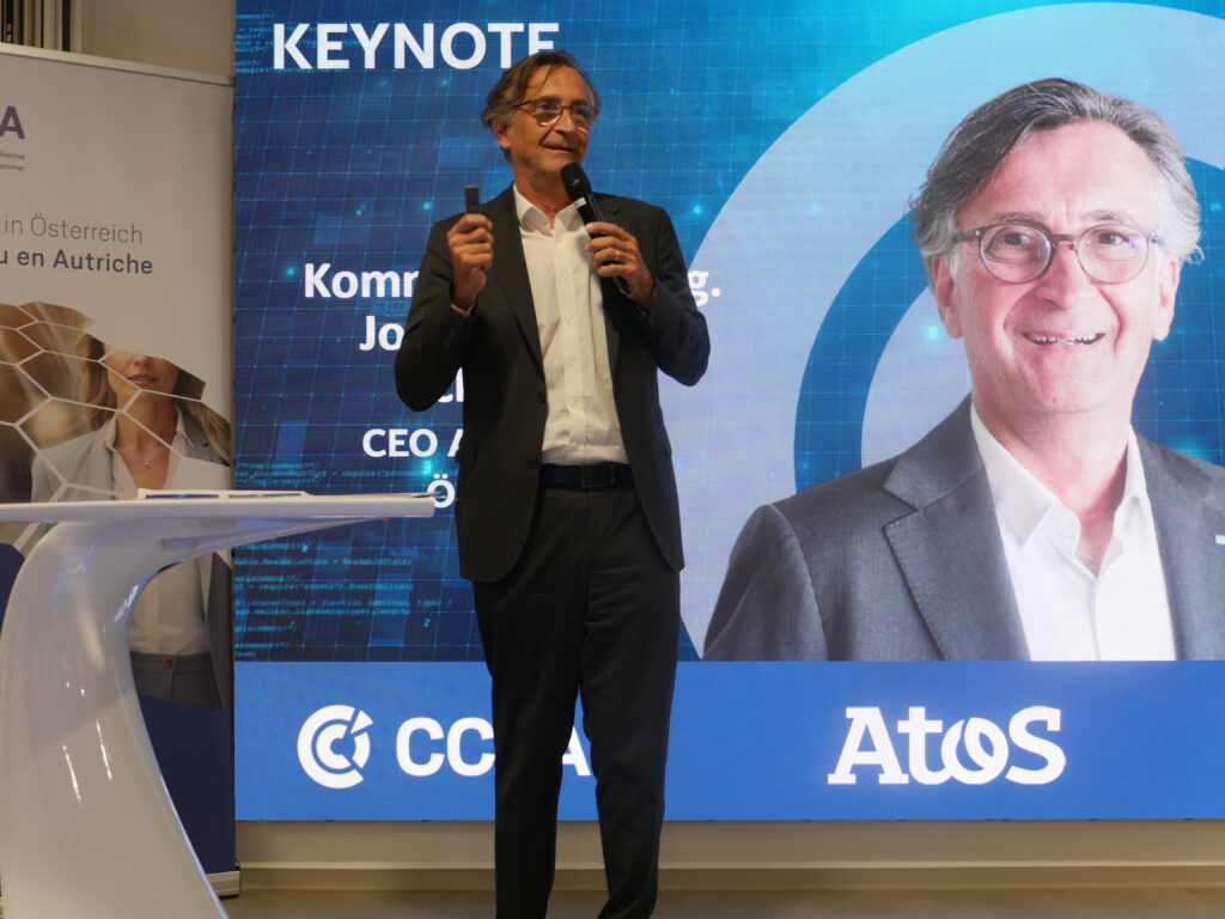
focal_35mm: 42
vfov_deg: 34.3
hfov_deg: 44.8
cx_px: 612
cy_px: 460
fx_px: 1486
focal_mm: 21
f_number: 2.8
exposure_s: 1/60
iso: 320
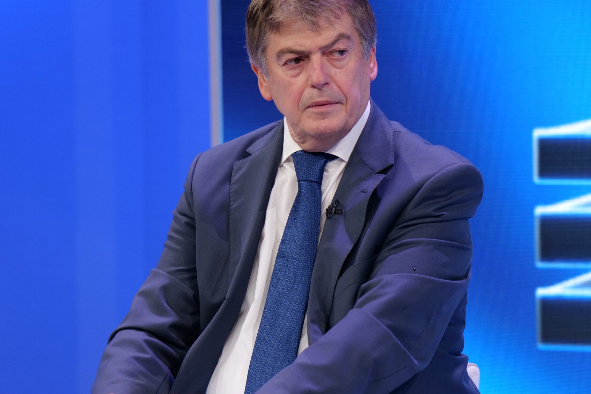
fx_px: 4810
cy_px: 199
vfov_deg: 4.7
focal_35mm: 293
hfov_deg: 7.0
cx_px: 338
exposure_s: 1/160
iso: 1600
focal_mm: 194
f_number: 5.6
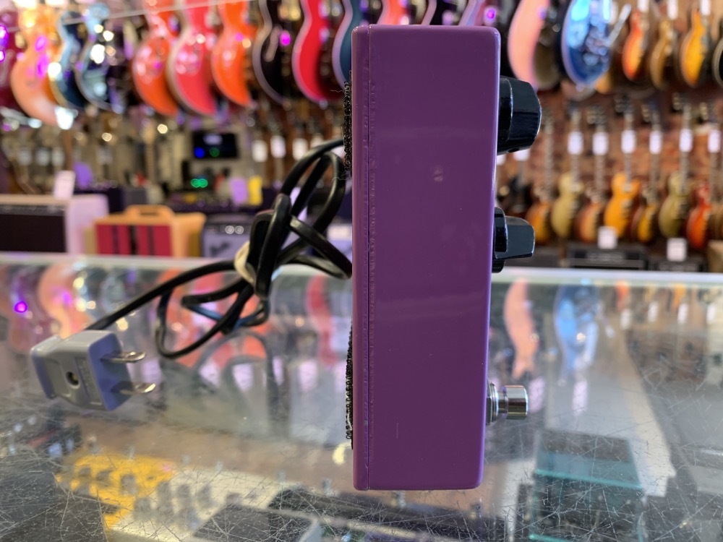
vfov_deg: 53.1
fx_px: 543
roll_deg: +0.4
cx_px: 362
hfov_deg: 67.3
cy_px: 271
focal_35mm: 26
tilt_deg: -12.1
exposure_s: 1/40
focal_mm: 4.25
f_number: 1.8
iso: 250
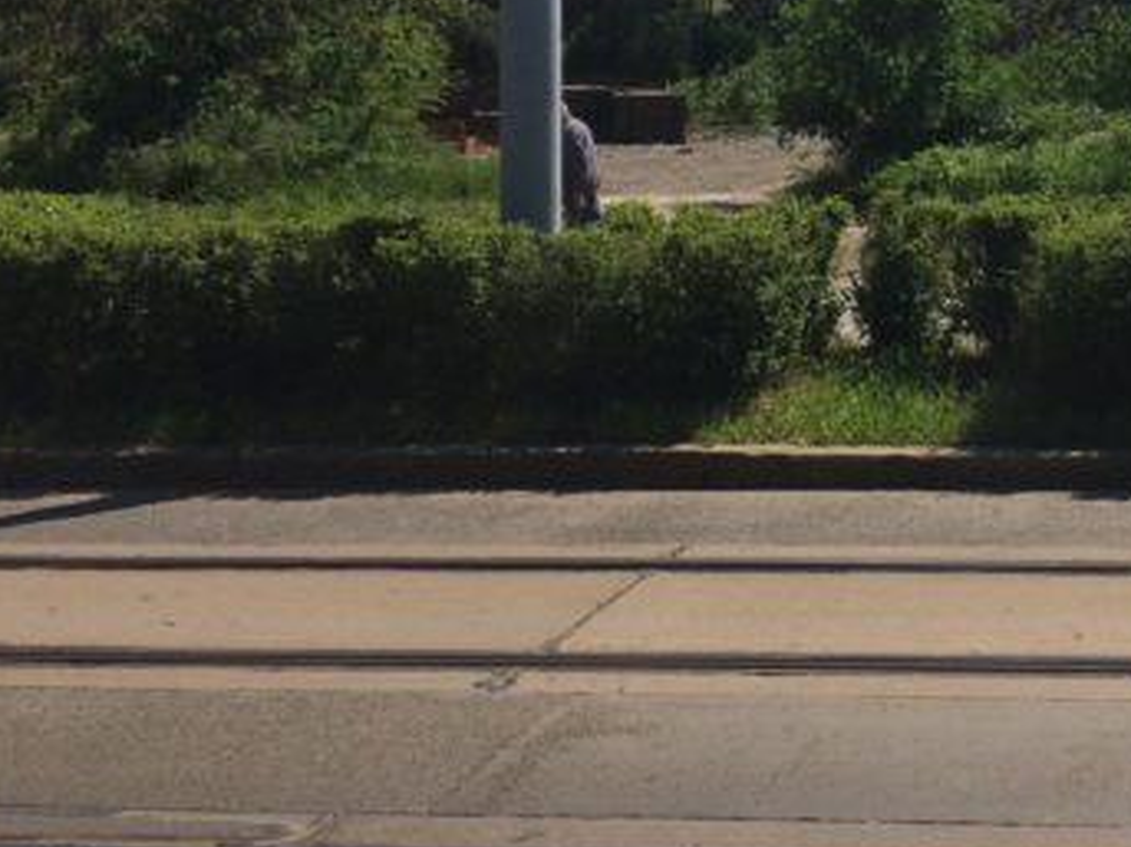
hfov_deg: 28.4
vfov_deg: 21.9
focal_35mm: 65
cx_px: 1072
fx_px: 2123
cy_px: 26
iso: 32
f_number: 2.2
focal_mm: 4.15
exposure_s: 1/3425
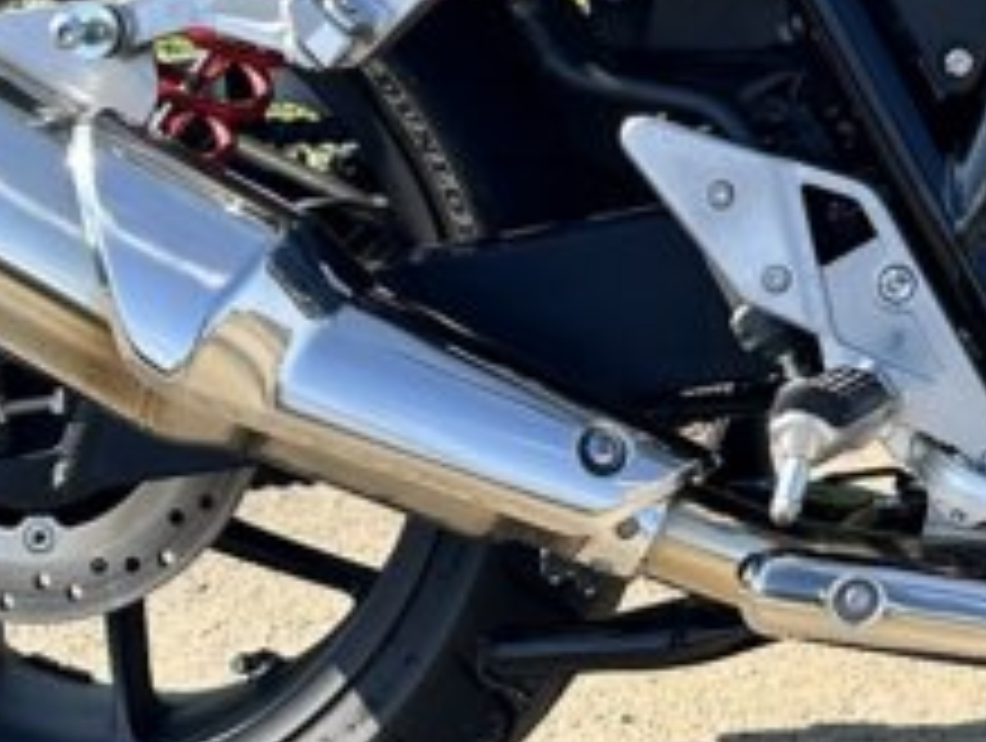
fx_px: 3195
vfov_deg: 12.6
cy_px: -355
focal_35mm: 112
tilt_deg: -12.9
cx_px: 1450
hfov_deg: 16.1
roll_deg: +1.8
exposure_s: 1/1393
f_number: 1.78
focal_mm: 6.86
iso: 80
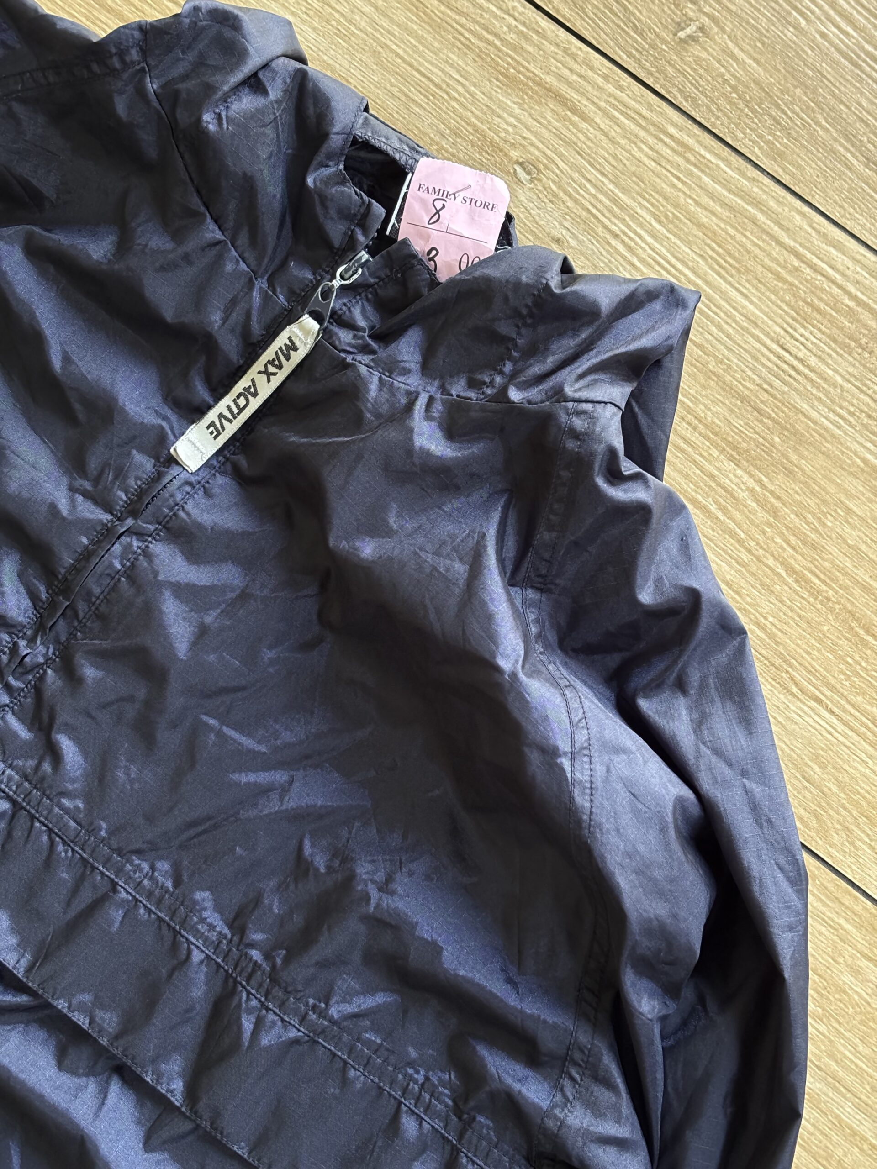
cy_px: 584
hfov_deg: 28.0
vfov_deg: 36.8
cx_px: 438
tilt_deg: -81.9
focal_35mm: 52
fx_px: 1757
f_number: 1.6
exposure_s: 1/37
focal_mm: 5.96
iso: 320
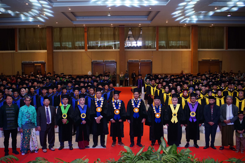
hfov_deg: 54.4
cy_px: 82
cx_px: 122
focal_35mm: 35
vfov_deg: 37.9
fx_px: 238
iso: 1000
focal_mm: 35
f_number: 3.2
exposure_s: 1/100
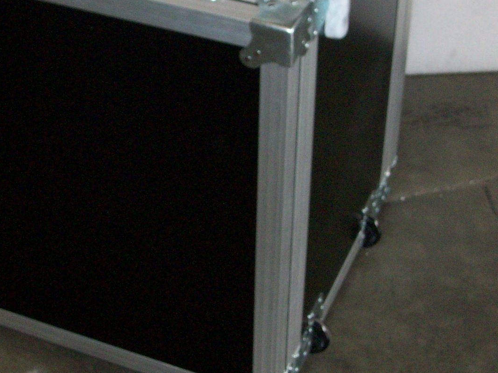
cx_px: 217
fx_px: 1165
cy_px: 101
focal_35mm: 81
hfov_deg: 24.1
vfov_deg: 18.1
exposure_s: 1/65.1
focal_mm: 7.1
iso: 160
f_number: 3.2
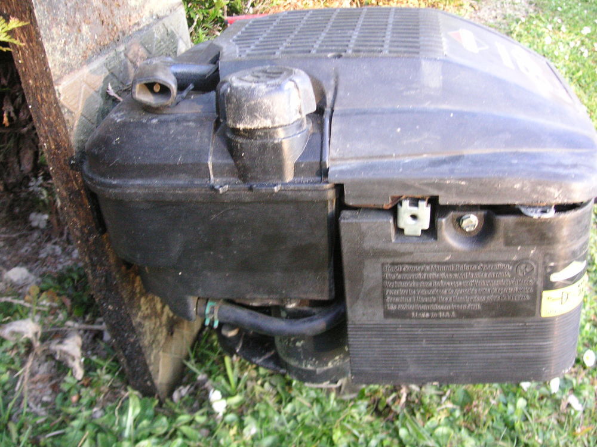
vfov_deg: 38.7
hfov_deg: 50.1
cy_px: 224
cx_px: 298
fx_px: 638
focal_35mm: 37
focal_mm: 6.1
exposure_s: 1/45
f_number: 2.8
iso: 160
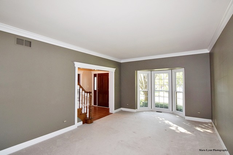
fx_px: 107
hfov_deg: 95.0
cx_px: 116
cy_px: 78
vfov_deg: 72.1
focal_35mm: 16
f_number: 5.6
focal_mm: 11
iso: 800
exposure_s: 1/125
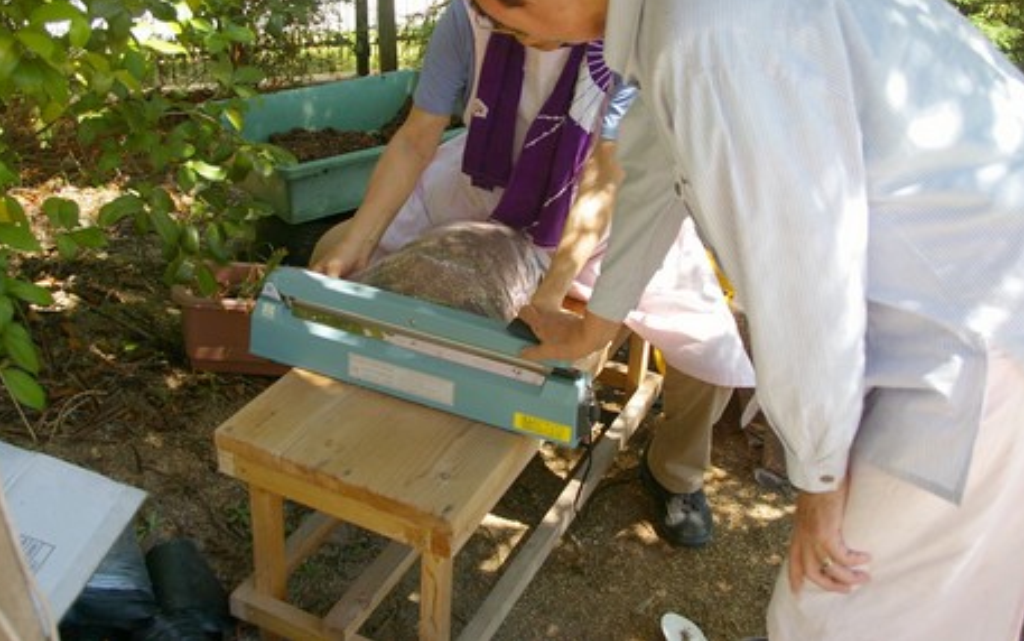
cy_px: 281
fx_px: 1132
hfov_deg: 48.7
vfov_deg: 31.6
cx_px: 492
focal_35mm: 41
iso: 200
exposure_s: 1/125
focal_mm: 25
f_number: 6.7
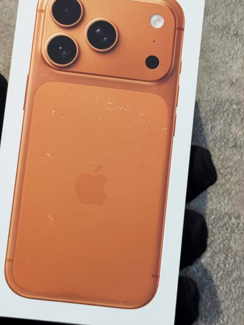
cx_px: 98
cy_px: 102
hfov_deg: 17.0
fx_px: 818
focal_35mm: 87
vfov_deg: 22.4
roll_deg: -15.2
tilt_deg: +6.5
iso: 50
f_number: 1.78
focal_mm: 6.76
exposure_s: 1/50
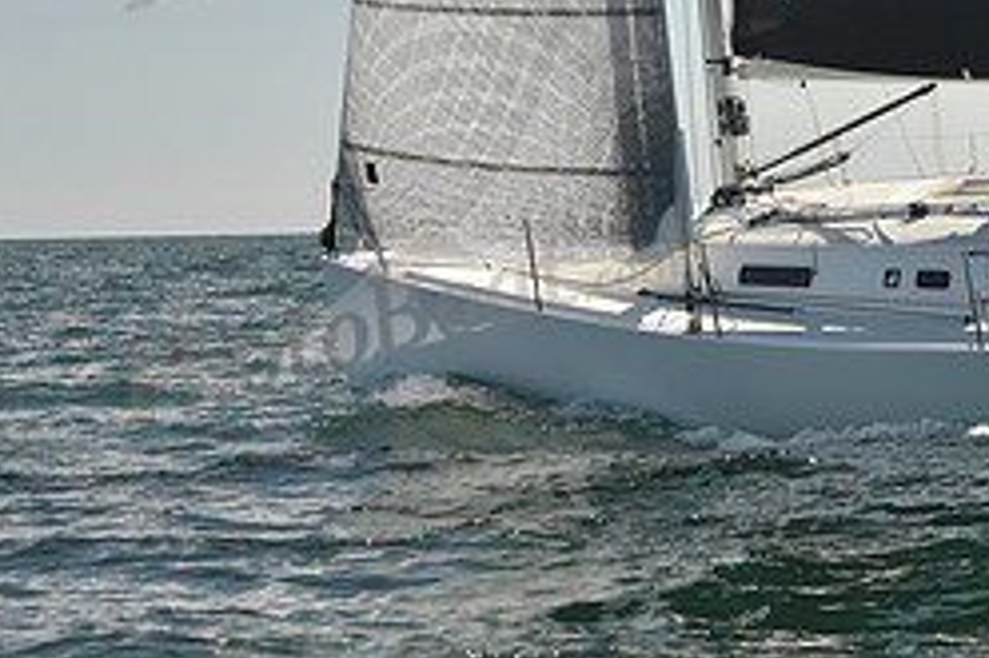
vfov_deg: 8.3
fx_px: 4502
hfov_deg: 12.4
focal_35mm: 164
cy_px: 58
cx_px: 889
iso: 250
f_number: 5.6
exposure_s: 1/640
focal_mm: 70
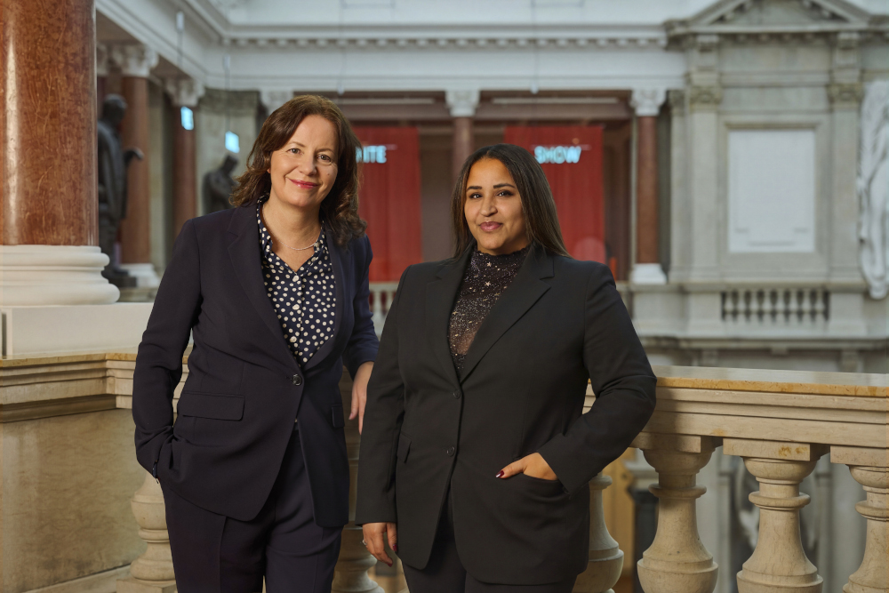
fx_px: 1235
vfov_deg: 27.0
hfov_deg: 39.6
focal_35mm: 50
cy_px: 296
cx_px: 444
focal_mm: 50
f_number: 3.2
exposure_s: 1/100
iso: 640
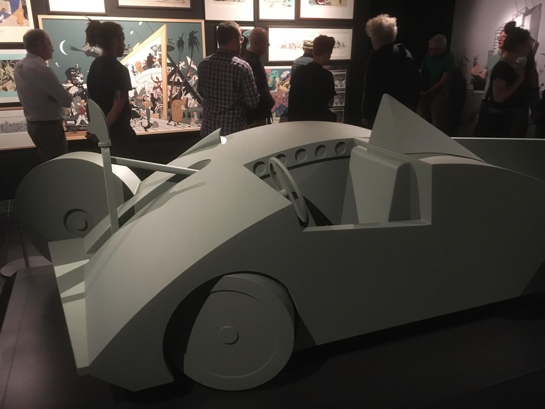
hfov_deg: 61.7
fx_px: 457
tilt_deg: -17.3
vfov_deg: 48.2
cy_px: 204
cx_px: 272
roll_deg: +0.6
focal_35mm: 29
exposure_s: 1/17
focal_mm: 4.15
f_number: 2.2
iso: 320
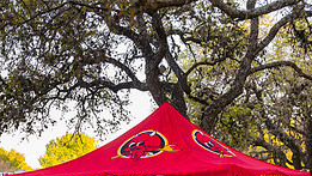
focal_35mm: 77
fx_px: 637
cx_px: 130
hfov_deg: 27.5
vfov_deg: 15.2
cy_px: 202
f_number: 4
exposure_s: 1/640
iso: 1250
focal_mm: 30
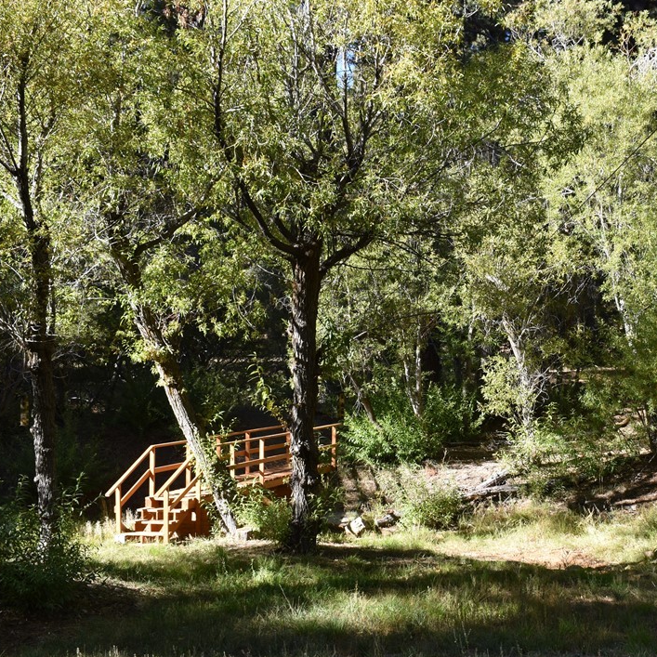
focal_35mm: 47
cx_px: 476
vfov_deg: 36.1
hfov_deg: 35.4
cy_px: 333
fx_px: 1009
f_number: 8
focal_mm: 24
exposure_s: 1/80
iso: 100
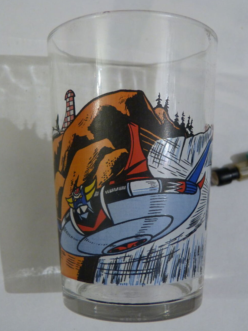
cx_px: 122
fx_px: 420
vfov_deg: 42.9
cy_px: 166
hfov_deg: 32.9
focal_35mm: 44
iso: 400
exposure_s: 1/6
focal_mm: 7.6
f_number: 3.2
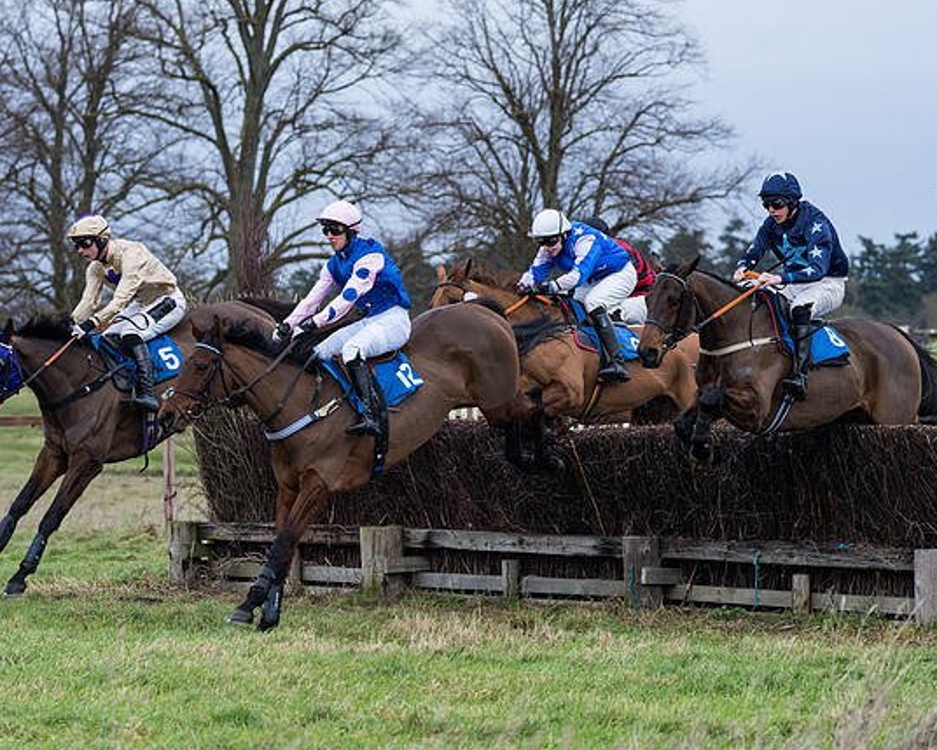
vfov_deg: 9.4
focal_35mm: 164
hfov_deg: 11.8
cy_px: 369
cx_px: 446
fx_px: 4549
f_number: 4.5
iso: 400
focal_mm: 135
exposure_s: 1/1600
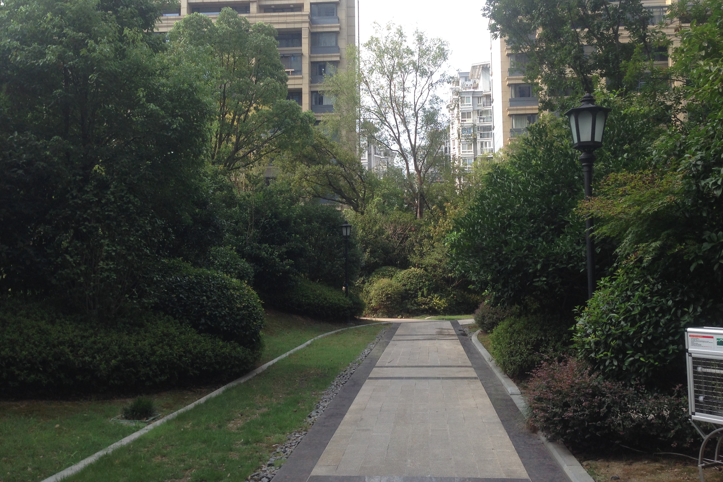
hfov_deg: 54.4
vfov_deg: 37.8
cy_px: 213
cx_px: 367
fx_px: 703
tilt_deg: +4.9
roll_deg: -0.3
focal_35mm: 35
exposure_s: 1/448
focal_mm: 4.12
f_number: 2.4
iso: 50
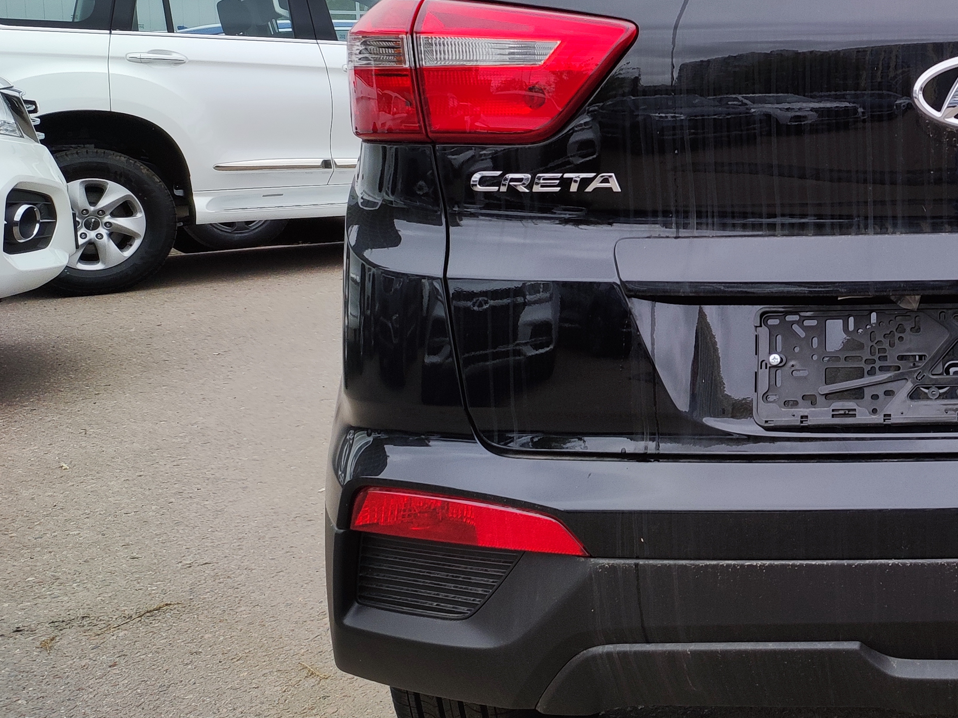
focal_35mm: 36
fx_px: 996
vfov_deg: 38.9
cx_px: 998
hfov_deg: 42.8
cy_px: 208
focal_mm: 4.74
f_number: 1.79
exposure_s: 1/110
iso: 50
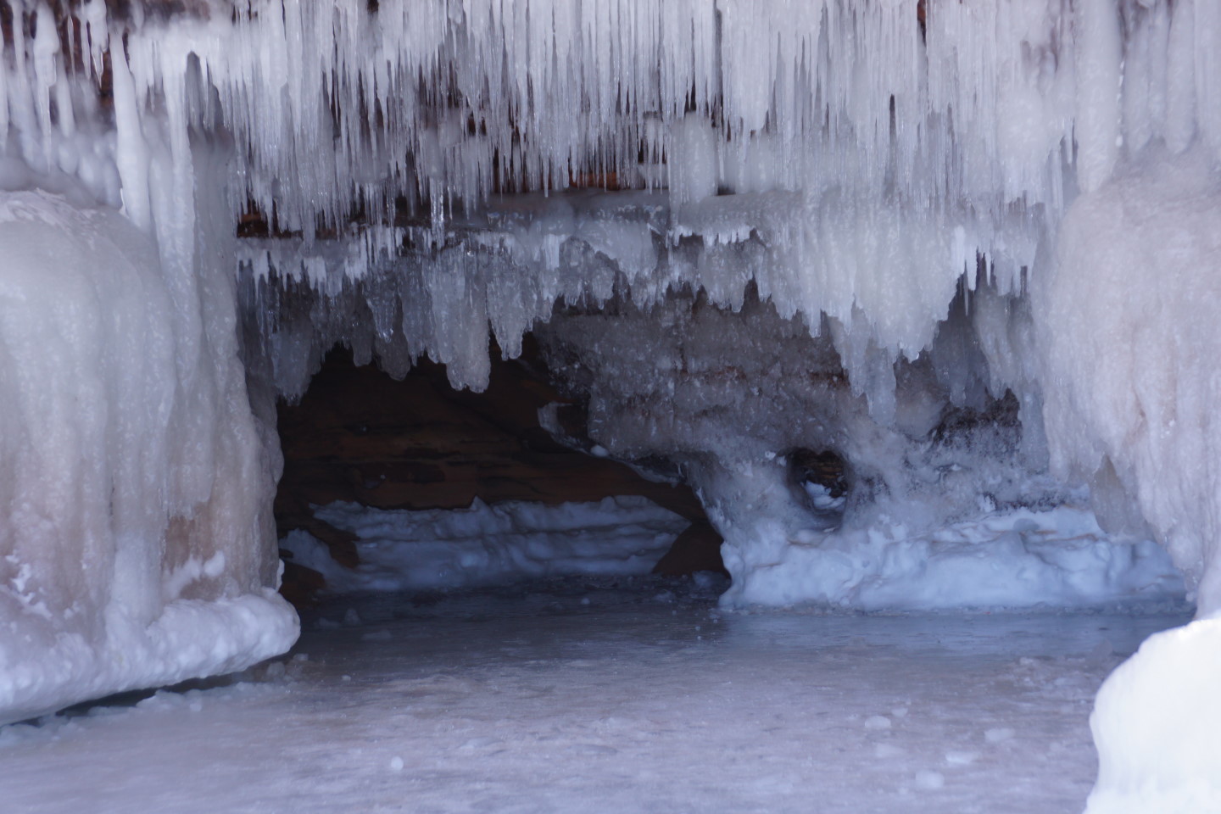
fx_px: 4578
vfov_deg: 10.2
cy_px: 407
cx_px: 610
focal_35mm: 135
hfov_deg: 15.2
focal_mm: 90
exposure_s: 1/160
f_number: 5.6
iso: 100
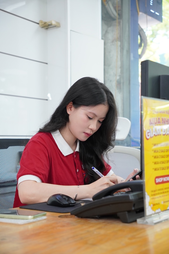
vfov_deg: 37.4
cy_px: 127
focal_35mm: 53
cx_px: 84
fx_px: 375
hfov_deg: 25.4
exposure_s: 1/160
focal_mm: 35.5
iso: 640
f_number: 3.5
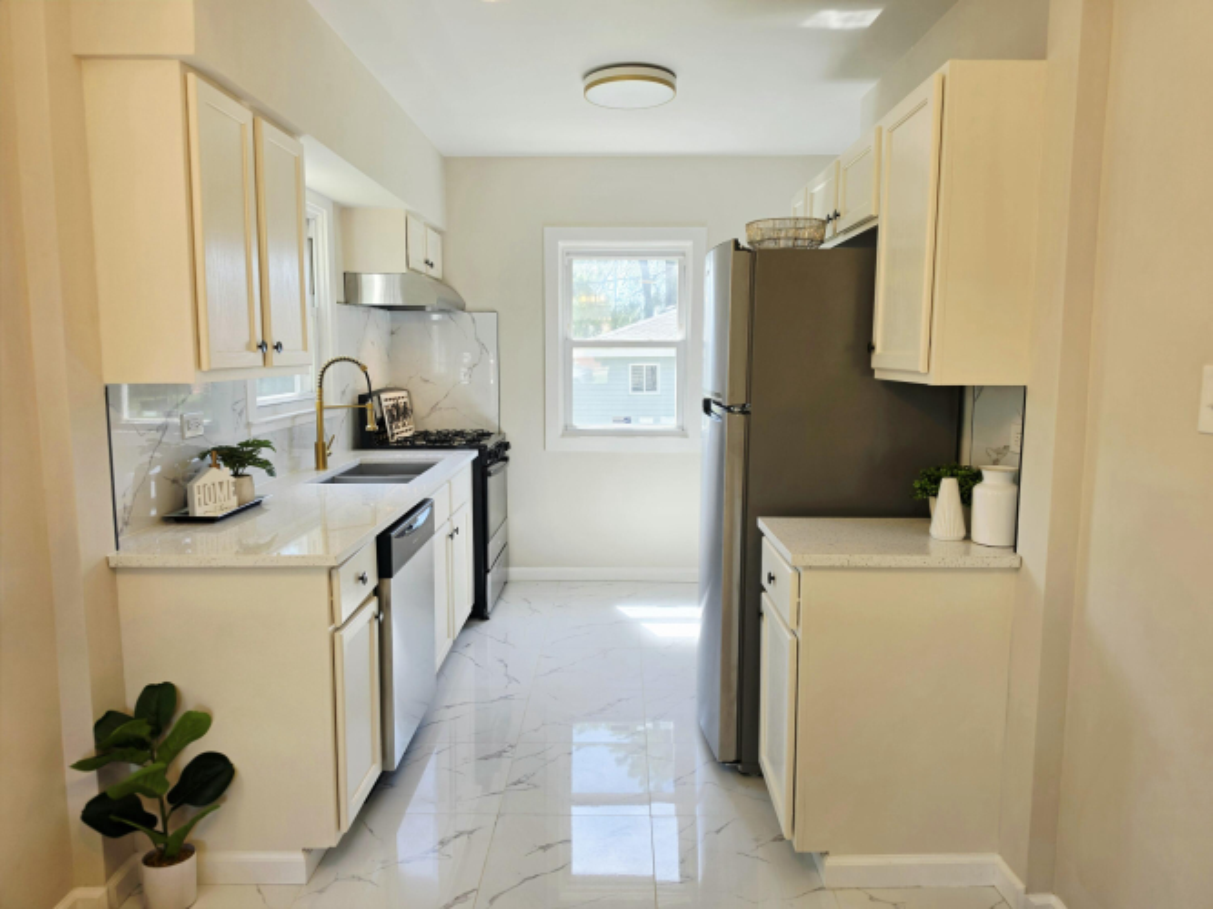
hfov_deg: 73.9
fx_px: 806
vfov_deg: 58.9
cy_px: 454
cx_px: 606
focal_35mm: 23
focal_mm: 6.5
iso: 12
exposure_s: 1/120
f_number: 1.4
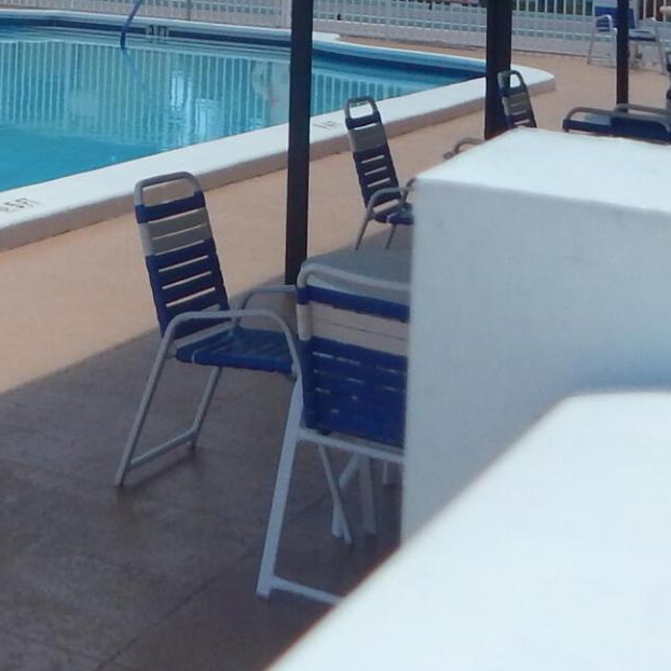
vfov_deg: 17.7
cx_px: -161
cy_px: -262
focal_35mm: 90
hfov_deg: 18.2
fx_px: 1974
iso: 125
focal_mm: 4
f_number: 6
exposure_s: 1/800
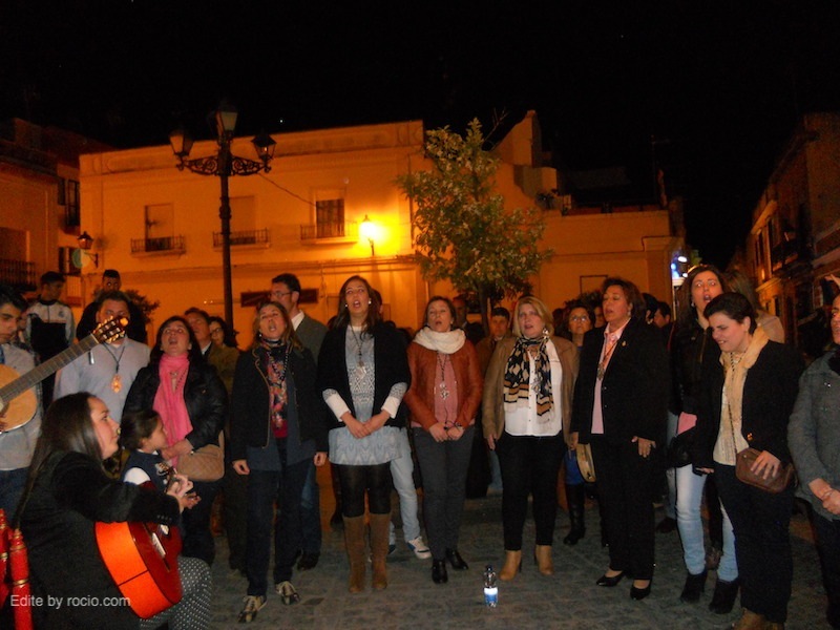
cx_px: 420
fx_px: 655
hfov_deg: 65.3
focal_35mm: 27
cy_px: 315
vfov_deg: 51.4
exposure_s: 1/25
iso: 500
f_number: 3.2
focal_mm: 4.9
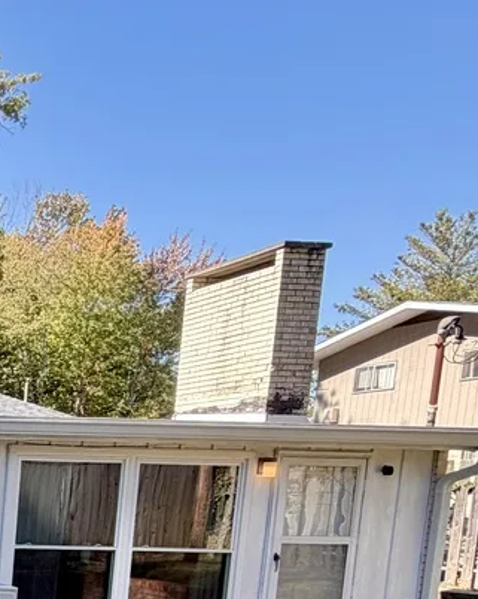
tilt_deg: -7.3
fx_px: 867
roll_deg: -0.9
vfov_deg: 34.9
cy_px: 584
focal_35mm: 49
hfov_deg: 20.5
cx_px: -402
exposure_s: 1/506
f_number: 2.2
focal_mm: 2.22
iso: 40
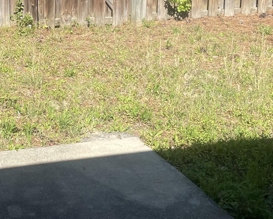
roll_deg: +0.9
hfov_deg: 26.0
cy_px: -2
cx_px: -5
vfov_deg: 21.4
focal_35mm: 69
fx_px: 558
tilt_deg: -10.7
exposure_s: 1/2053
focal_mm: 4.2
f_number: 1.6
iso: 32
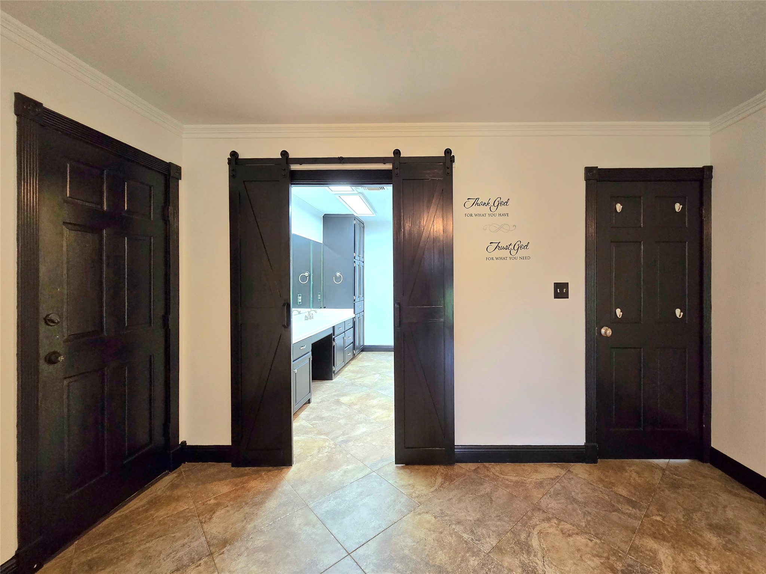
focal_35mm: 13
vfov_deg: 89.9
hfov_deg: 106.2
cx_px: 383
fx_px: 288
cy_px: 287
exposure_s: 1/60.2
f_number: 2.2
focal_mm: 2.2
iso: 200
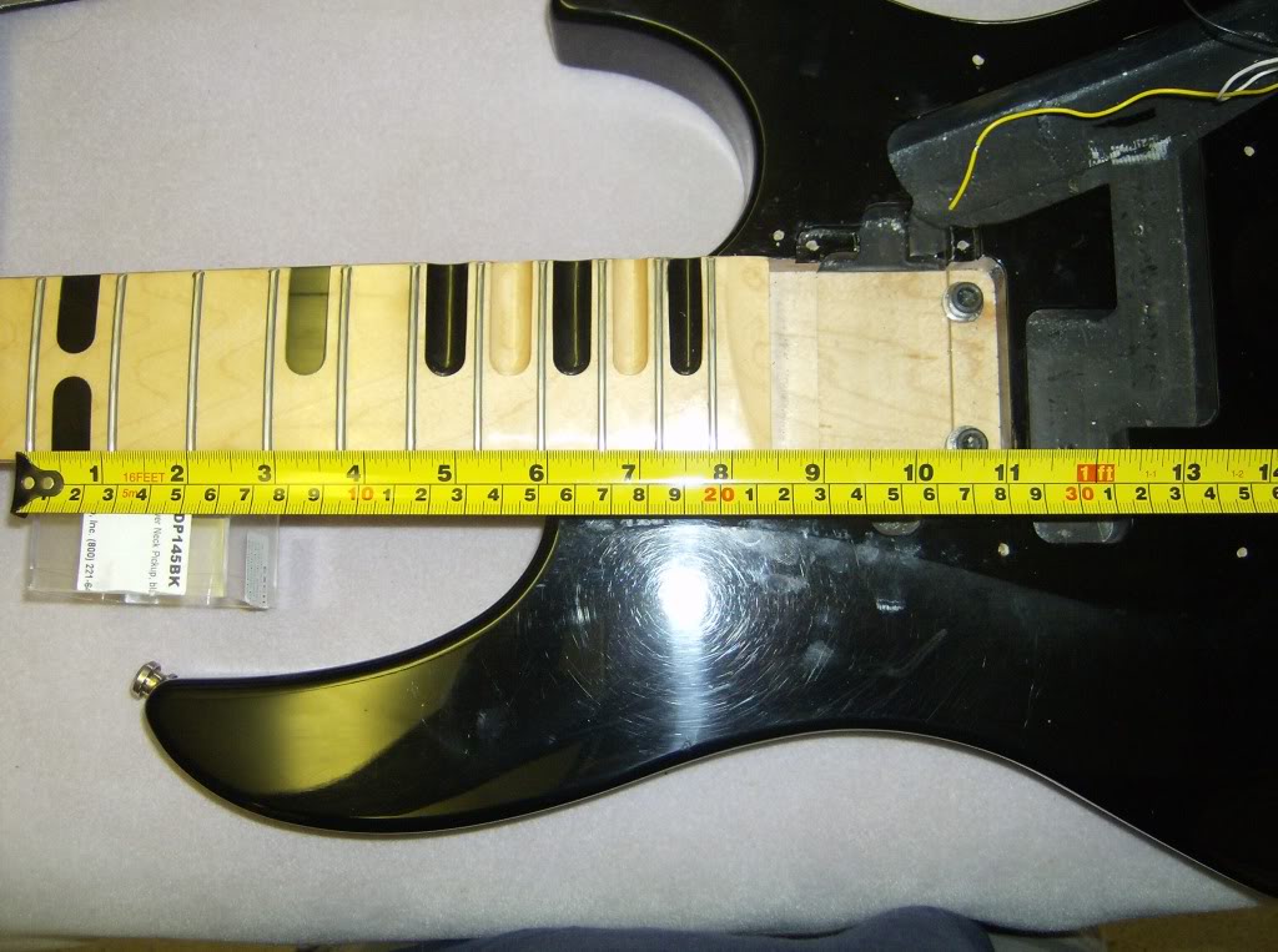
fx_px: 1326
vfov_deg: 39.5
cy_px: 476
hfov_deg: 51.5
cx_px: 639
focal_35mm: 36
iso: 200
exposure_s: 1/60
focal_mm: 6
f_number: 2.8
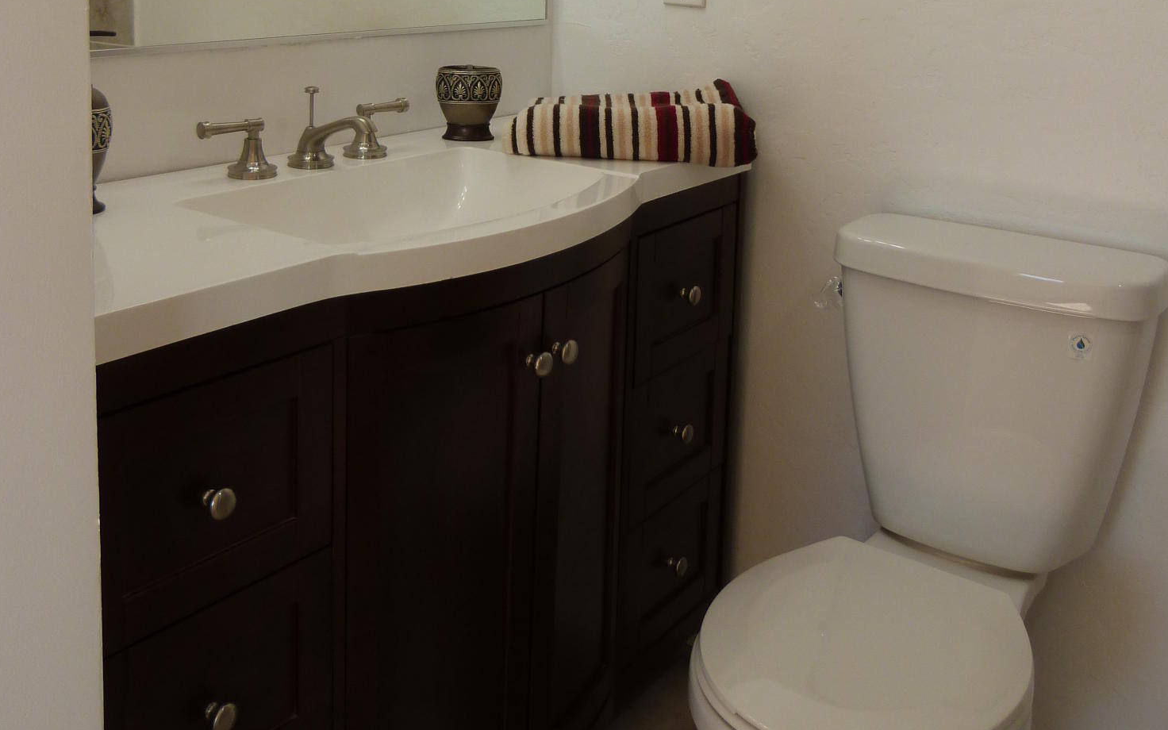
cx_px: 590
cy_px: 78
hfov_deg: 54.0
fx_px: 1146
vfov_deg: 33.5
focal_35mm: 36
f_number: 2.8
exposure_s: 1/60
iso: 100
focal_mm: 4.5
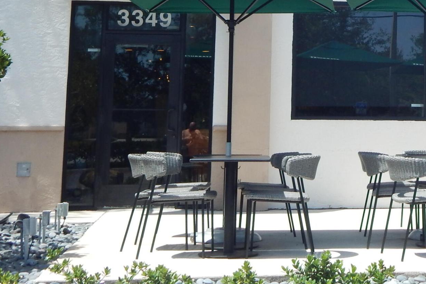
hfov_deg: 21.5
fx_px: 1089
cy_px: -30
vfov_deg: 14.5
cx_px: 406
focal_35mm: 92
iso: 125
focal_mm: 6.8
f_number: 3.4
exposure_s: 1/1500
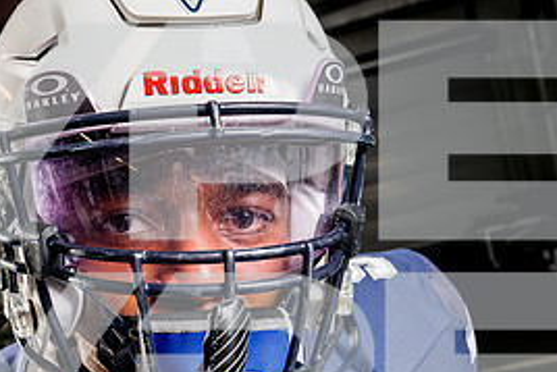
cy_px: 380
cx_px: 92
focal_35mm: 55
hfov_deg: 34.8
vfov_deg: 23.5
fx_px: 851
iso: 250
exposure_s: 1/250
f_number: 5.6
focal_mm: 23
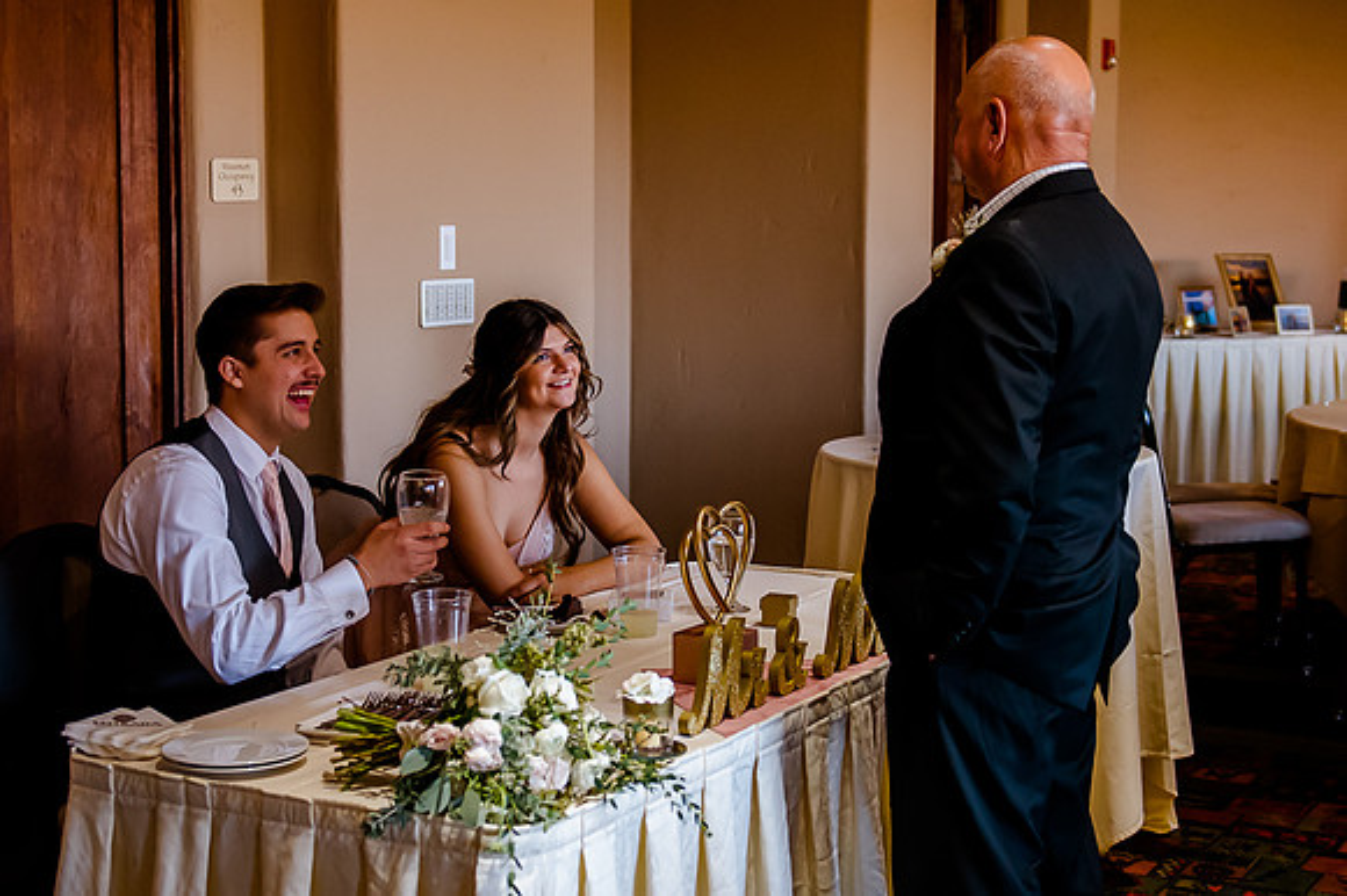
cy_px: 384
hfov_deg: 33.3
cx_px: 646
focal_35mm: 60
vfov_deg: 22.5
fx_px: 2254
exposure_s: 1/160
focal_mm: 35
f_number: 2.8
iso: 3200
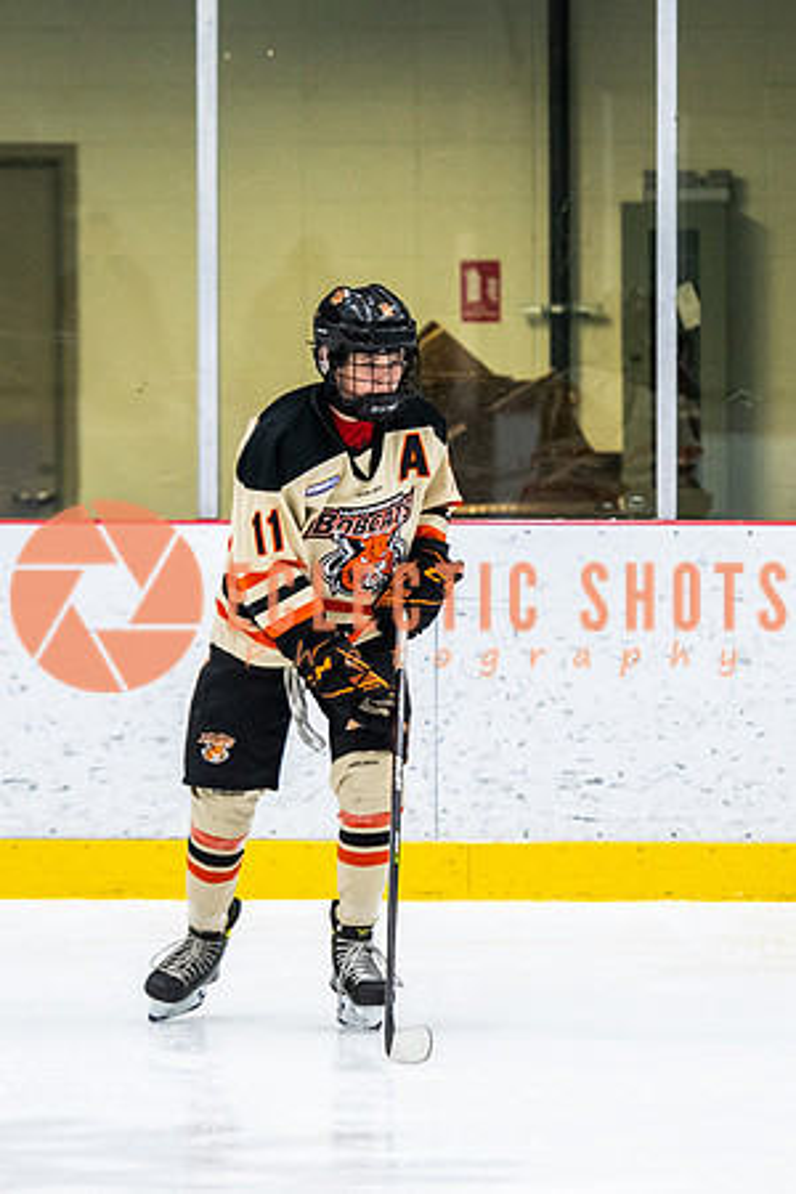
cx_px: 421
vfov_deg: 7.2
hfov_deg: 4.8
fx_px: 9428
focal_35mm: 284
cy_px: 591
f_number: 2.8
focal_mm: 125
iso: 1600
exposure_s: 1/640
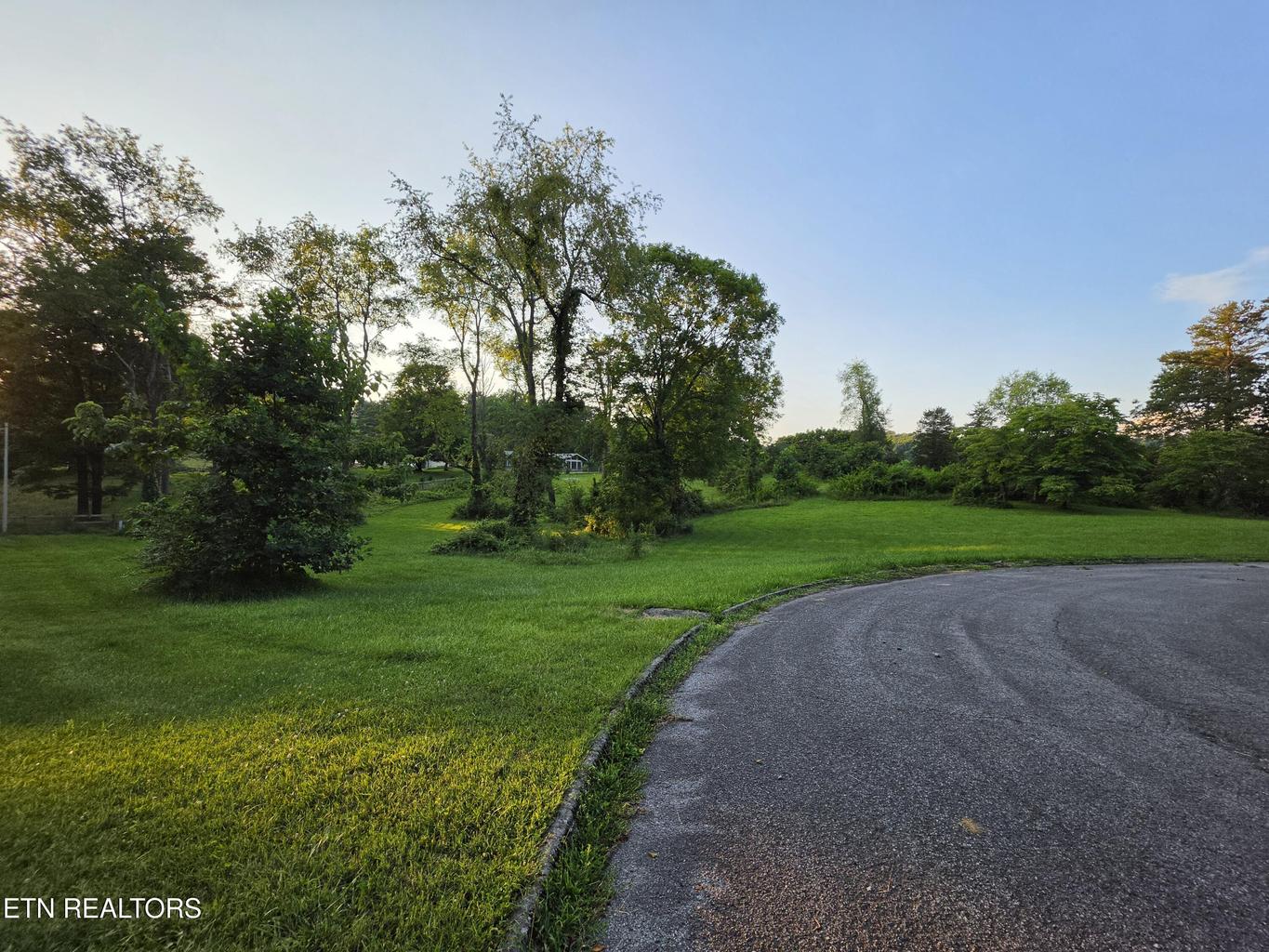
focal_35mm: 13
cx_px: 634
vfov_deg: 89.9
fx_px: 477
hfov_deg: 106.2
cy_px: 476
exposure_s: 1/477
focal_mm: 2.2
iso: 32
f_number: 1.9
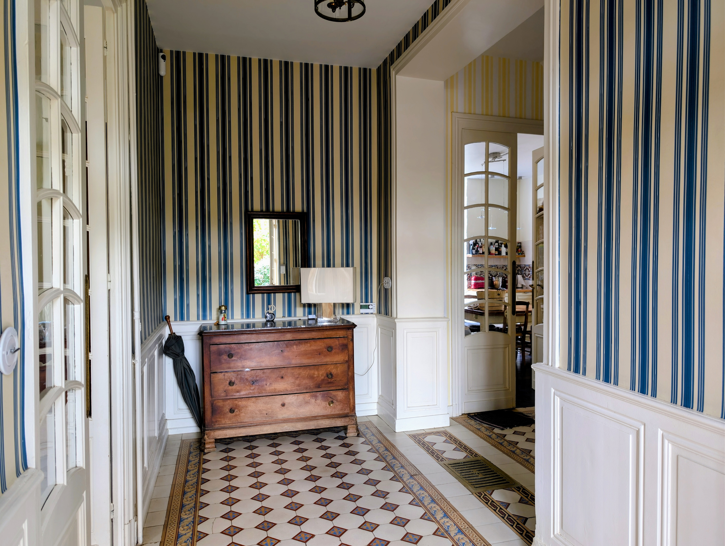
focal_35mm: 24
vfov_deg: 56.9
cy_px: 273
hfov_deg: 71.5
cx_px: 362
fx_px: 503
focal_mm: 6.9
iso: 32
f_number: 1.68
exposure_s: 1/15
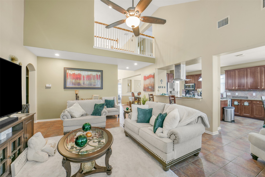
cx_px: 132
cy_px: 88
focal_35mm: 14
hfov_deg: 104.2
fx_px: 103
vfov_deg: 81.2
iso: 500
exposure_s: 1/3
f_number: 11
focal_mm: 14
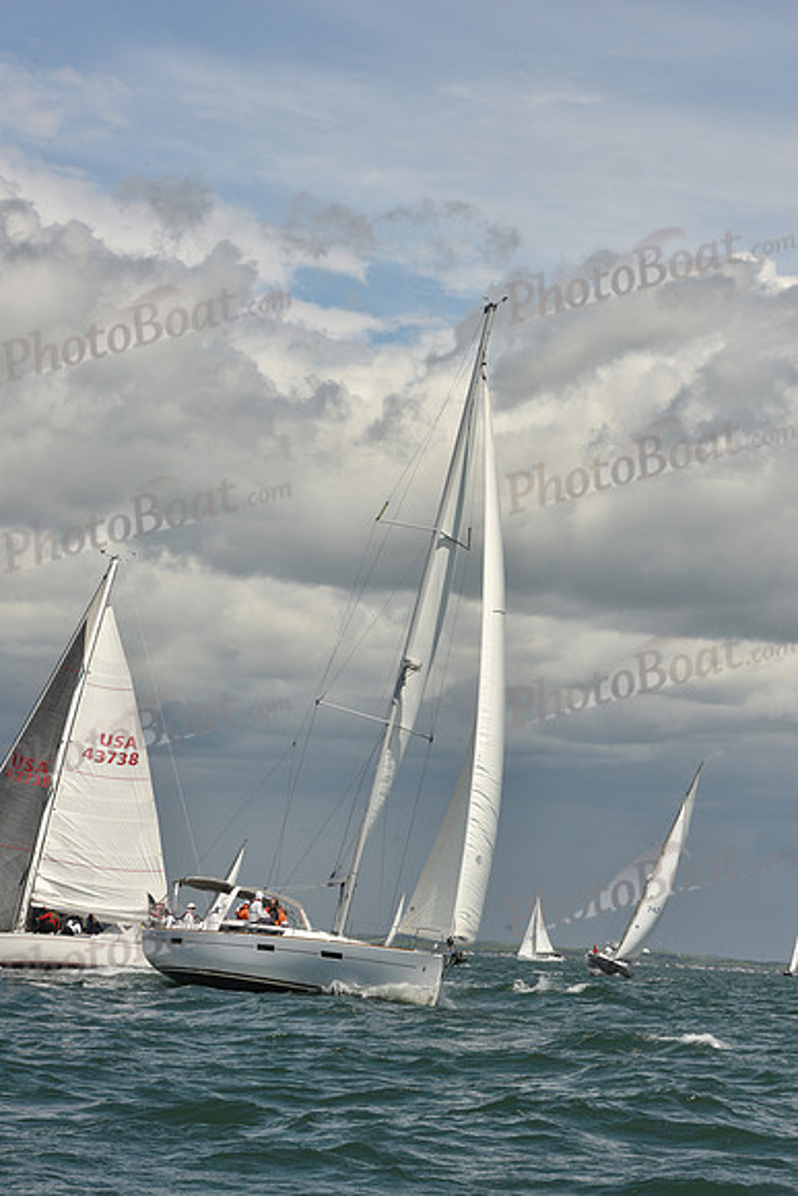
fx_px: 3721
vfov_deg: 18.3
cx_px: 399
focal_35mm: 112
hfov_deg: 12.2
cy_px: 598
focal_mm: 112
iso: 320
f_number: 14
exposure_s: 1/800
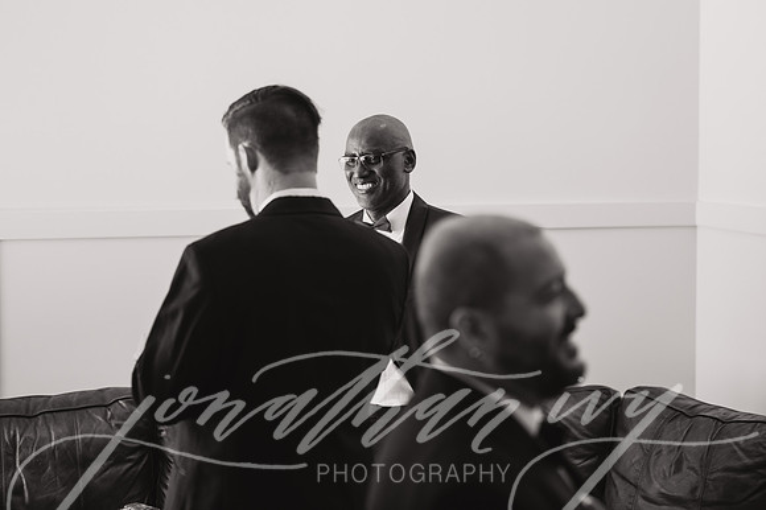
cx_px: 383
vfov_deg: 21.3
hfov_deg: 31.7
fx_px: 1349
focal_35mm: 63
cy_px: 186
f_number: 2
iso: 250
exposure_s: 1/250
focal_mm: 50
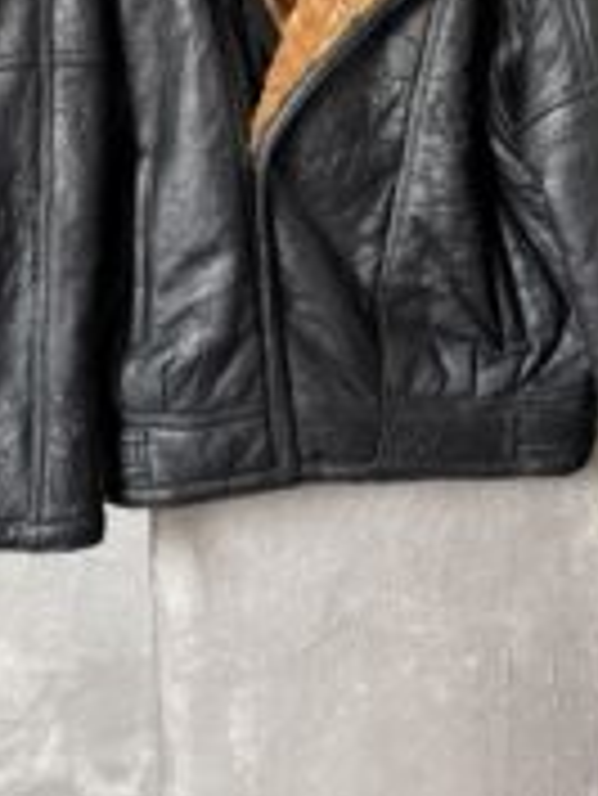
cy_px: 38
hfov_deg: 30.3
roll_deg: -0.4
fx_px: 1104
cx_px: 321
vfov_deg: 36.4
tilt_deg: -0.9
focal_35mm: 48
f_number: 1.78
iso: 800
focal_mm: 6.76
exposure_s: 1/56
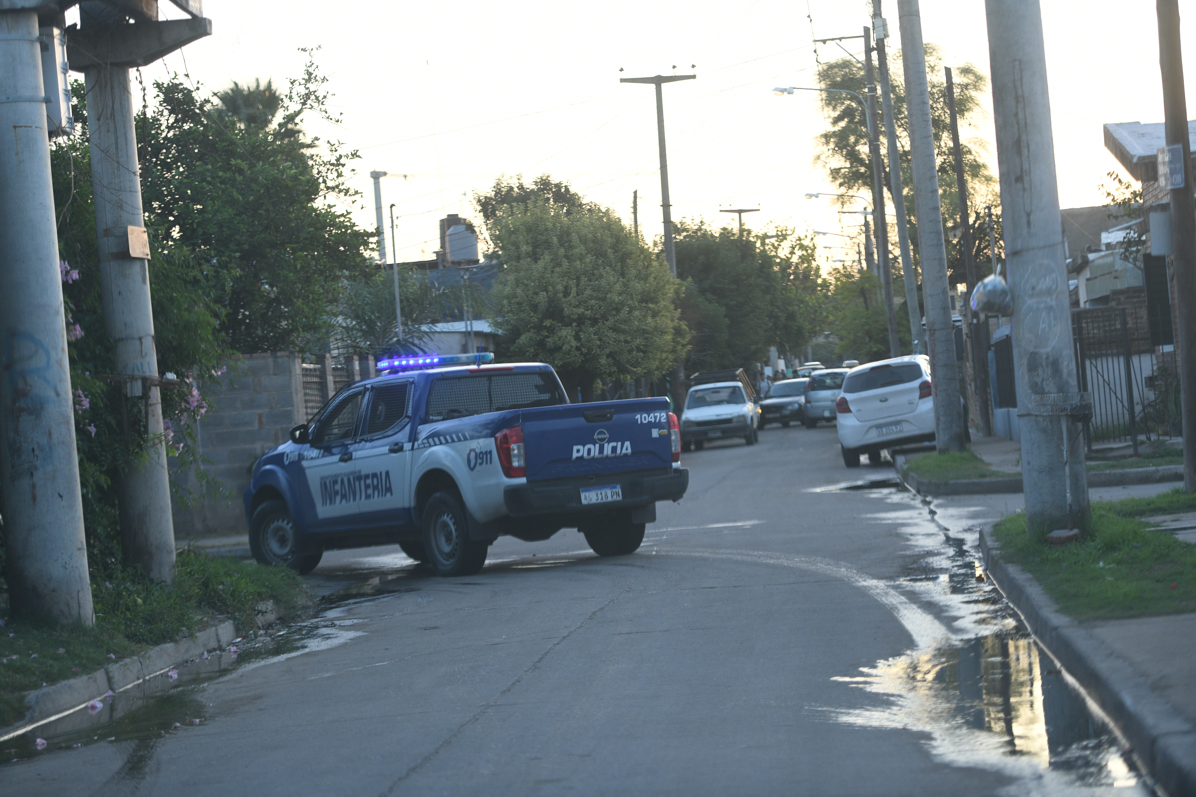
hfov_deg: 20.8
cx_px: 598
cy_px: 398
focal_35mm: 98
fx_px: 3256
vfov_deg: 14.0
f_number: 2.8
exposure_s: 1/500
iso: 800
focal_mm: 98
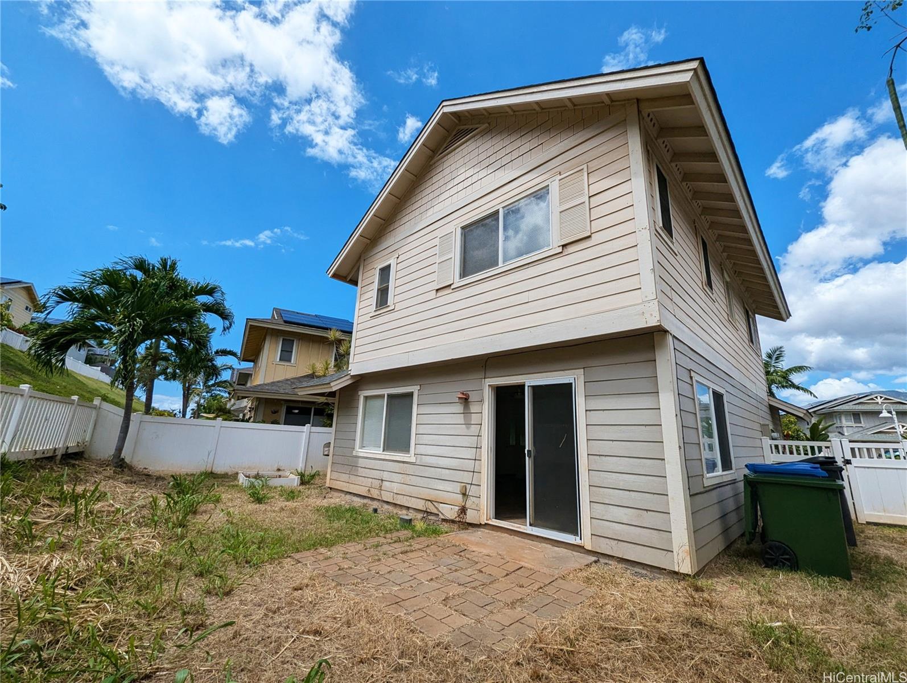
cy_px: 342
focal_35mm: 13
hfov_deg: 106.1
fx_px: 341
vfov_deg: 90.1
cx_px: 454
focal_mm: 1.95
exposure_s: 1/2398
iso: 41
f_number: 2.2
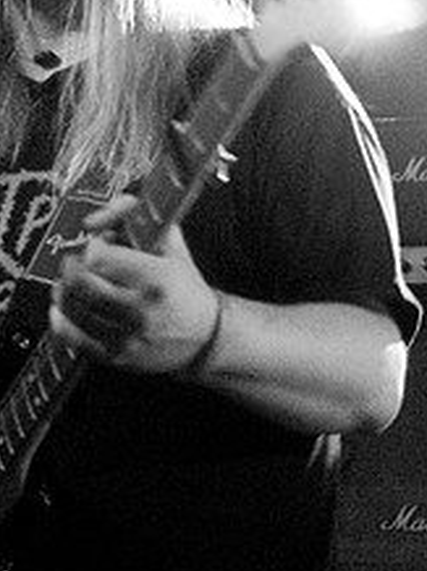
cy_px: 173
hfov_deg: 11.0
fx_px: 2213
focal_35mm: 134
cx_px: 60
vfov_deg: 14.7
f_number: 2.8
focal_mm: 35
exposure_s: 1/25
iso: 1600
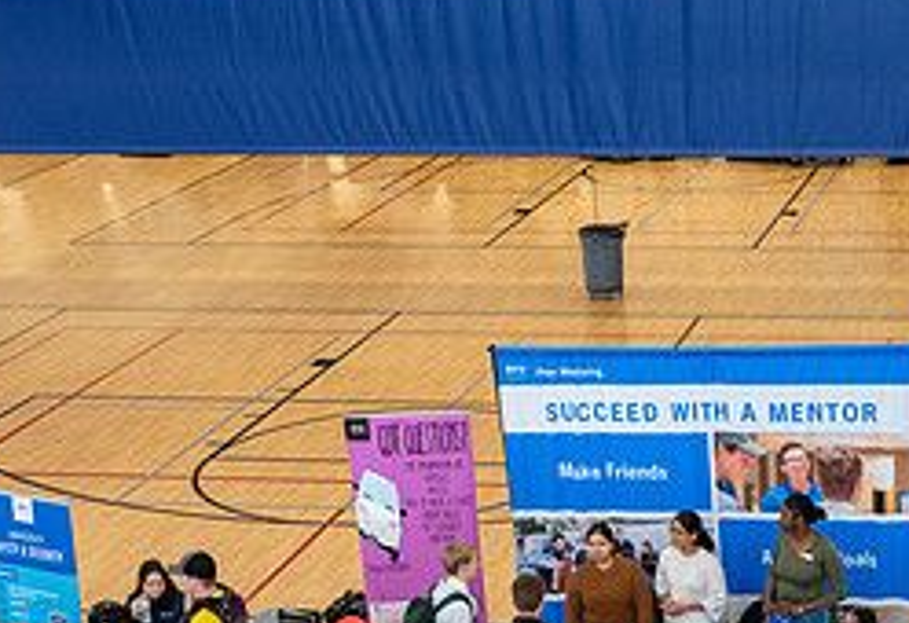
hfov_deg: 22.6
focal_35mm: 87
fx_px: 2216
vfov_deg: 15.7
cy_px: 619
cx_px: 810
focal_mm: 35
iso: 640
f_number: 5
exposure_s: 1/125
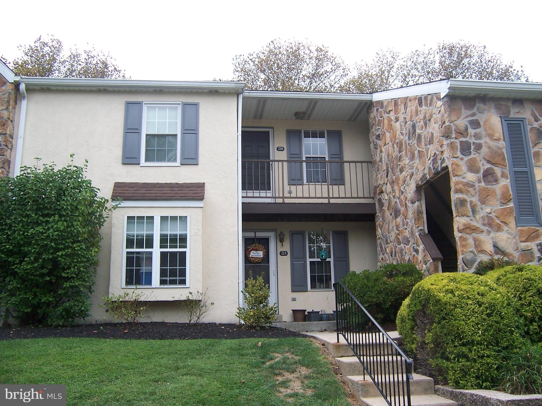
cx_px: 271
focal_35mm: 33
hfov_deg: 55.4
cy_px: 203
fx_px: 517
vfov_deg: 42.9
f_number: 3.4
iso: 80
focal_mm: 5.5
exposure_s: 1/250
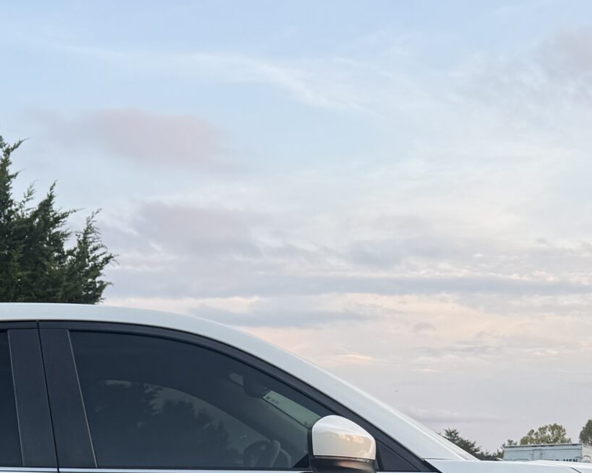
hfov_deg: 25.8
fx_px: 1279
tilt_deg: -7.0
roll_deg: -0.1
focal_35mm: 73
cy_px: 644
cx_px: 163
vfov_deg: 19.1
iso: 80
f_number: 1.78
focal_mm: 6.76
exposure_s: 1/302
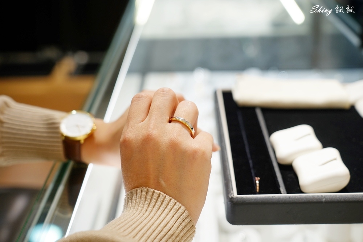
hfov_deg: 35.6
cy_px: 121
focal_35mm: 56
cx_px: 182
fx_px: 565
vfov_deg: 24.2
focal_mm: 56
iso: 125
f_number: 5
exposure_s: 1/60
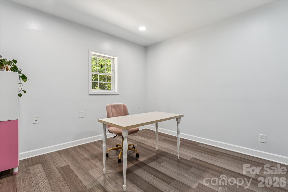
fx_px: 134
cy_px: 96
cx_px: 144
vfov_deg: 71.4
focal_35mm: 17
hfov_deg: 94.3
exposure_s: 1/2.5
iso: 100
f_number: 13
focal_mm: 16.7
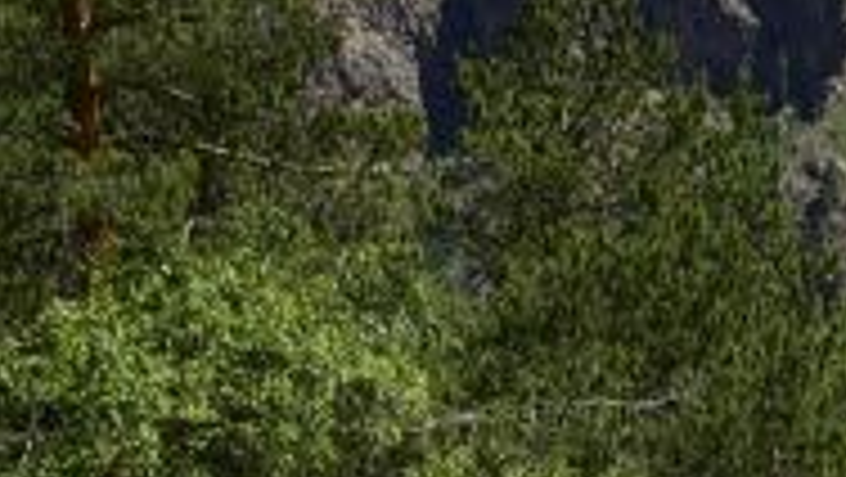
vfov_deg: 3.2
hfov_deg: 5.7
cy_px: 1793
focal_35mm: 363
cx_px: 2106
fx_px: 8148
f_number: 11
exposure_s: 1/125
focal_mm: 50
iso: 100
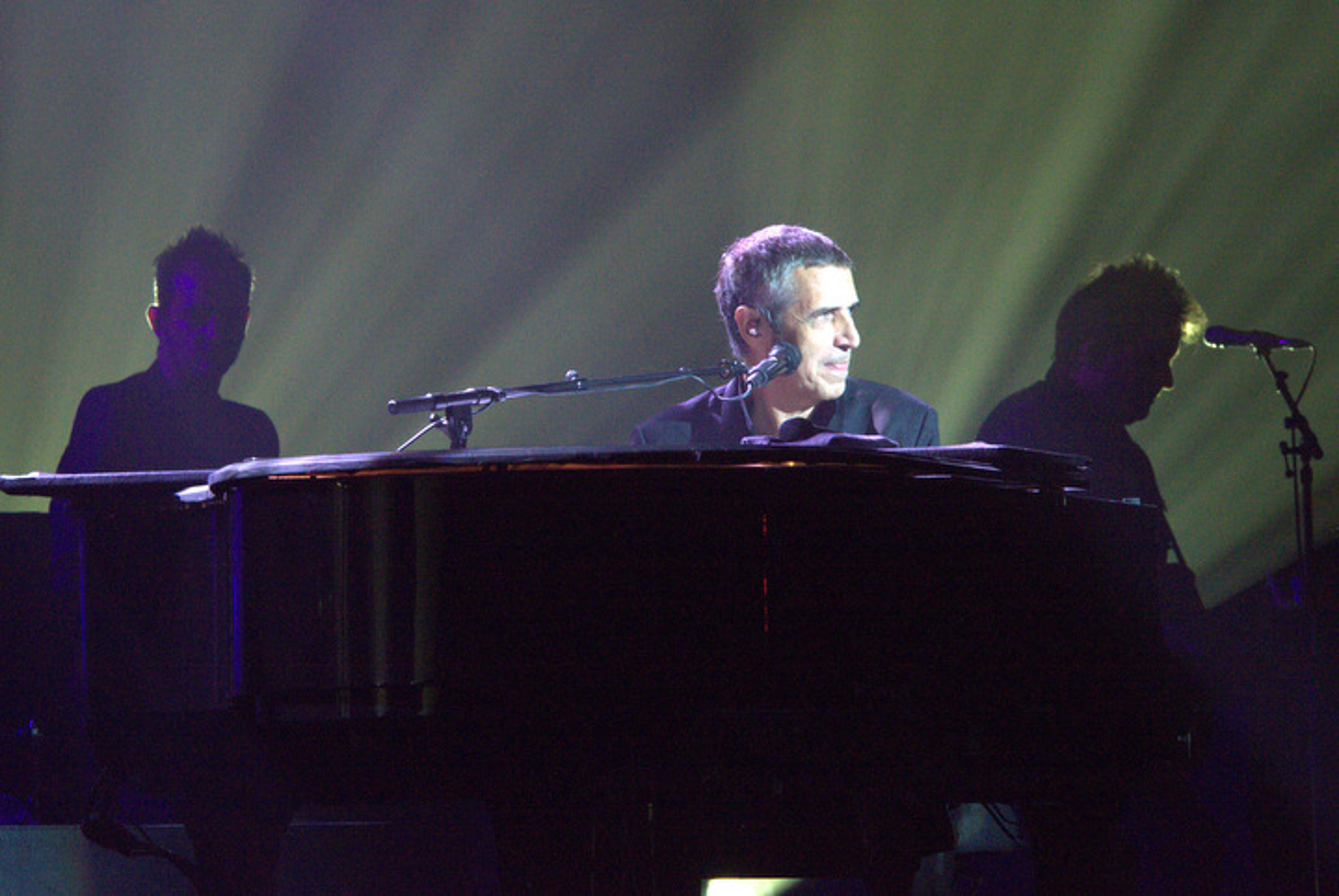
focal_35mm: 300
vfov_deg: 4.6
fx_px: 11172
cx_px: 670
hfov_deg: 6.9
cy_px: 448
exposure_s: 1/60
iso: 400
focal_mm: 200
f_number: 8
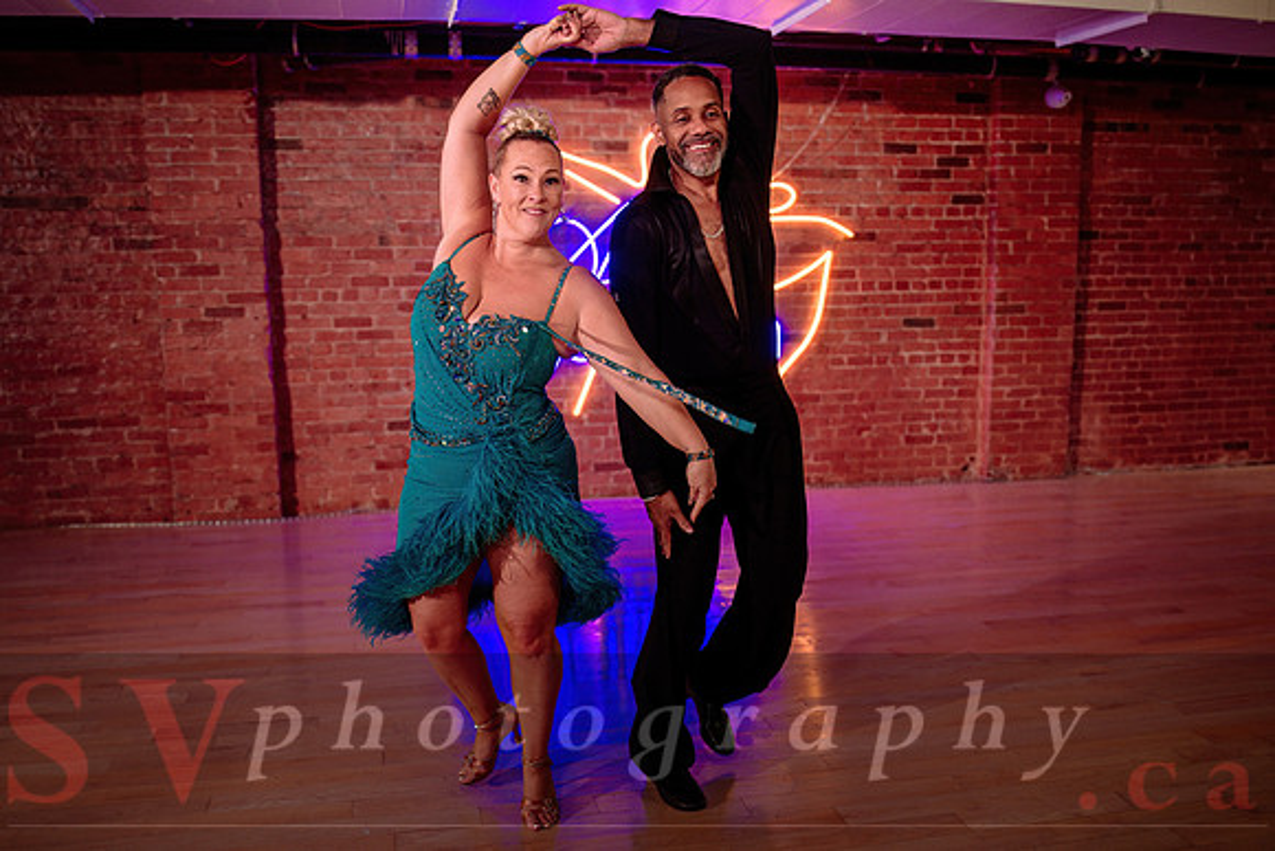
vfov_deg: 41.5
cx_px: 637
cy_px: 469
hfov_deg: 59.2
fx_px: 1122
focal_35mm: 32
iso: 800
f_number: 2
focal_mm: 28
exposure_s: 1/400
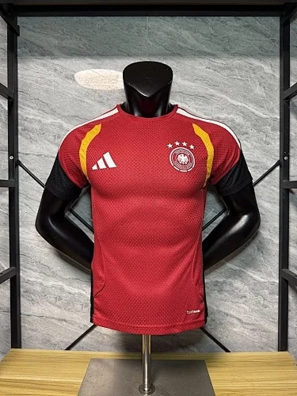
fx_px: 275
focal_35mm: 24
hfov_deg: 56.8
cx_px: 148
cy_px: 198
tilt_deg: -1.6
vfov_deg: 71.6
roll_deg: -0.7
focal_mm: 6.76
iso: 200
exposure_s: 1/50
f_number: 1.78
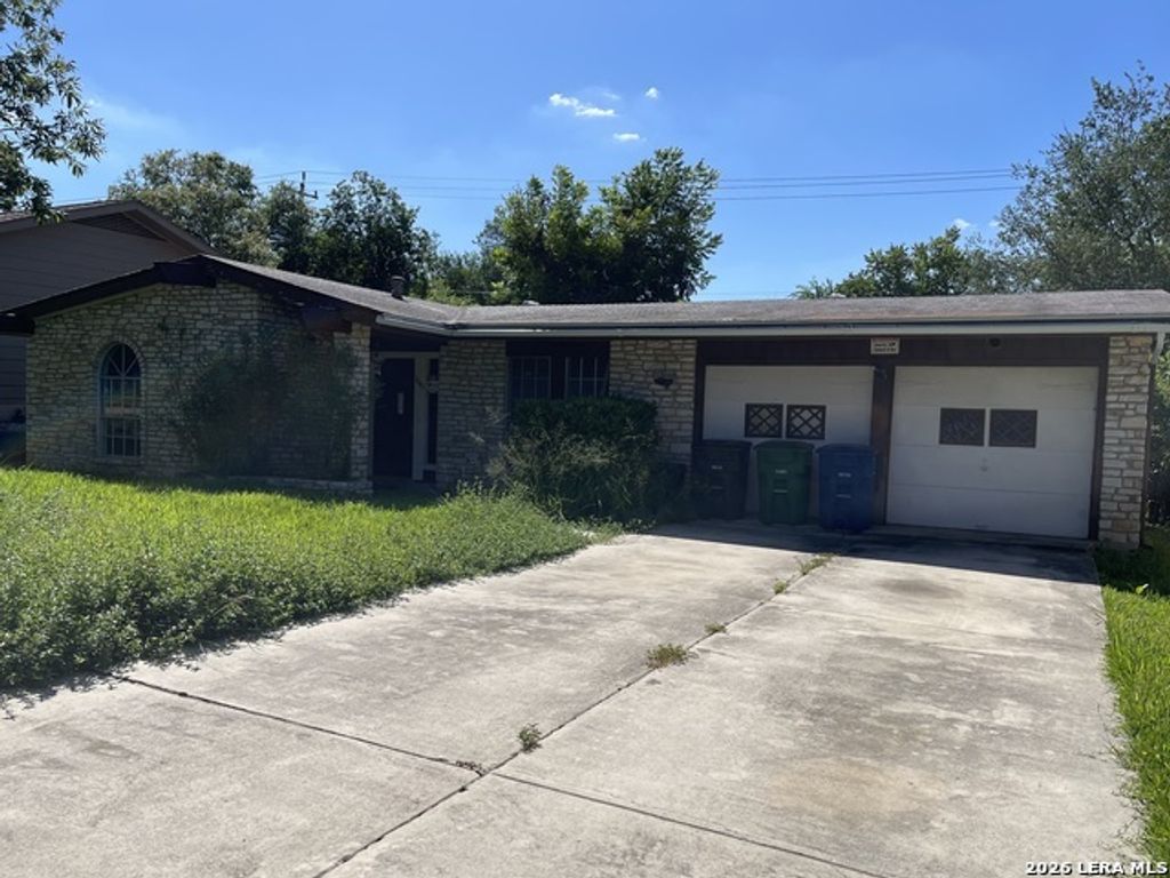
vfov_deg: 53.1
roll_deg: -1.8
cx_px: 585
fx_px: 879
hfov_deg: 67.3
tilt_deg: -2.9
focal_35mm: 26
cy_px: 439
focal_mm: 5.1
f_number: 1.6
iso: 50
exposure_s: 1/5917
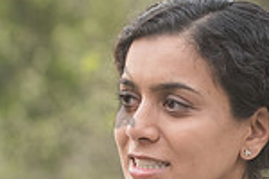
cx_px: 165
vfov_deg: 3.9
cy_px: 258
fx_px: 2615
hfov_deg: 5.9
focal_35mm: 350
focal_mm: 80
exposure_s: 1/640
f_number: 3.5
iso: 1000
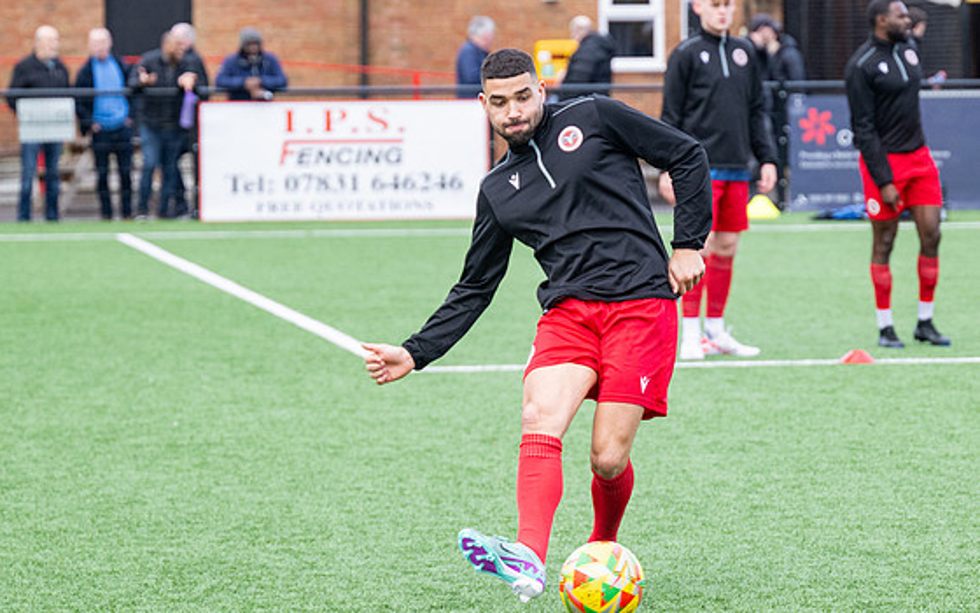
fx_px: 5262
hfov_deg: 10.6
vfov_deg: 6.7
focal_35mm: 197
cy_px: 342
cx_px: 612
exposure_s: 1/1250
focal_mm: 115
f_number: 4
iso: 800
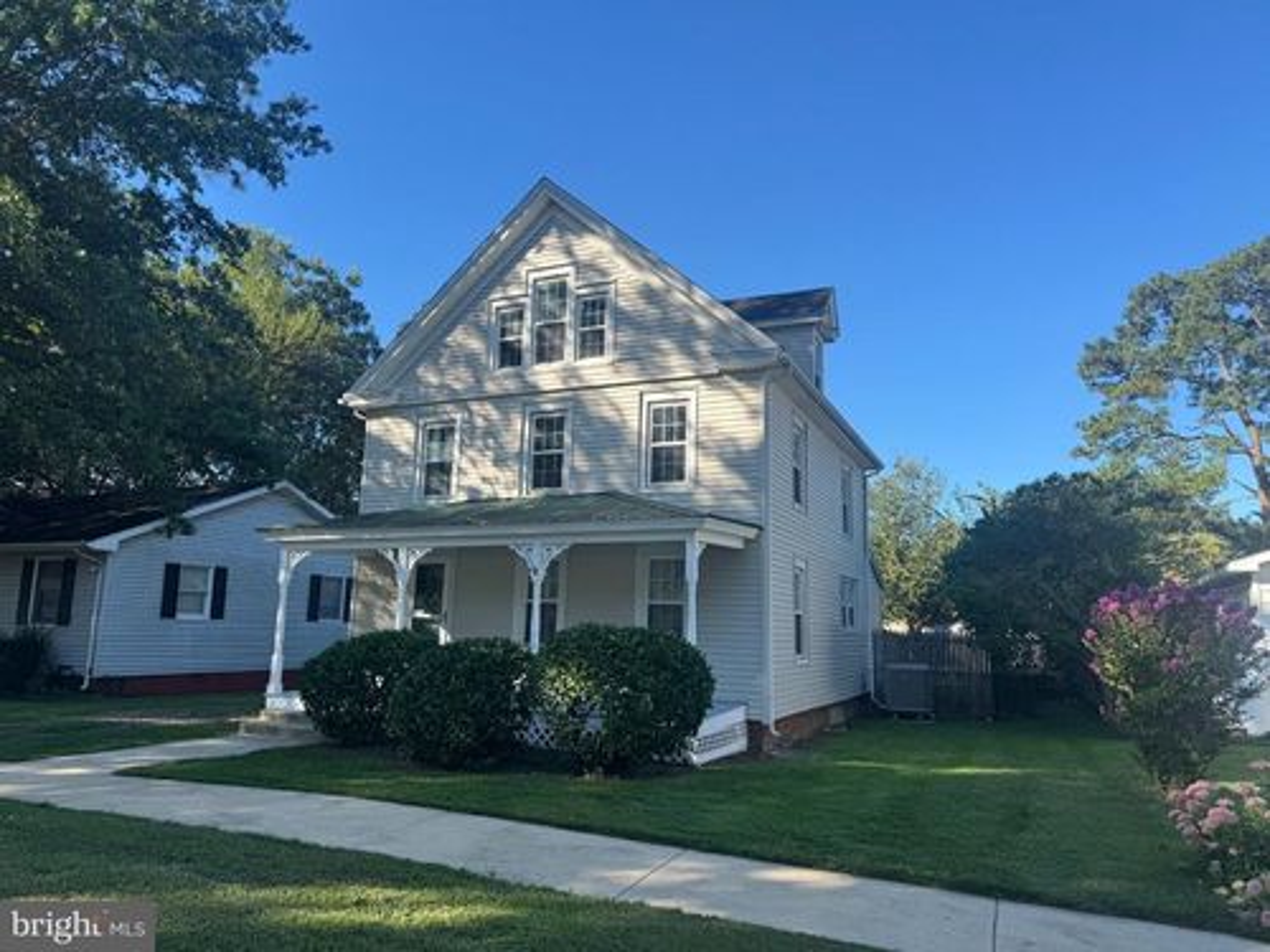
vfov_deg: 56.8
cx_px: 635
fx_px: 881
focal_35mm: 24
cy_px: 476
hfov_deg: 71.6
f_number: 1.78
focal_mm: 6.76
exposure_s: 1/1767
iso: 80
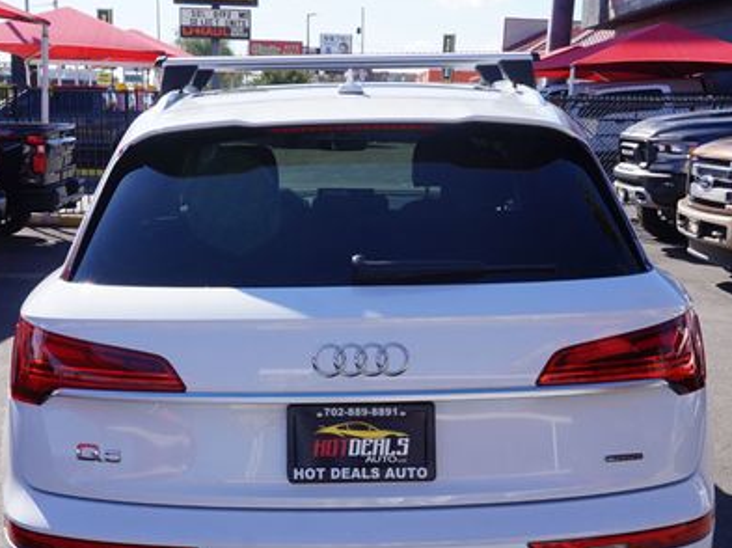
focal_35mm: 47
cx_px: 332
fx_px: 993
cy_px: 391
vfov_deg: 30.5
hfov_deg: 40.4
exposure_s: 1/80
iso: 100
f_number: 11
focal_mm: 20
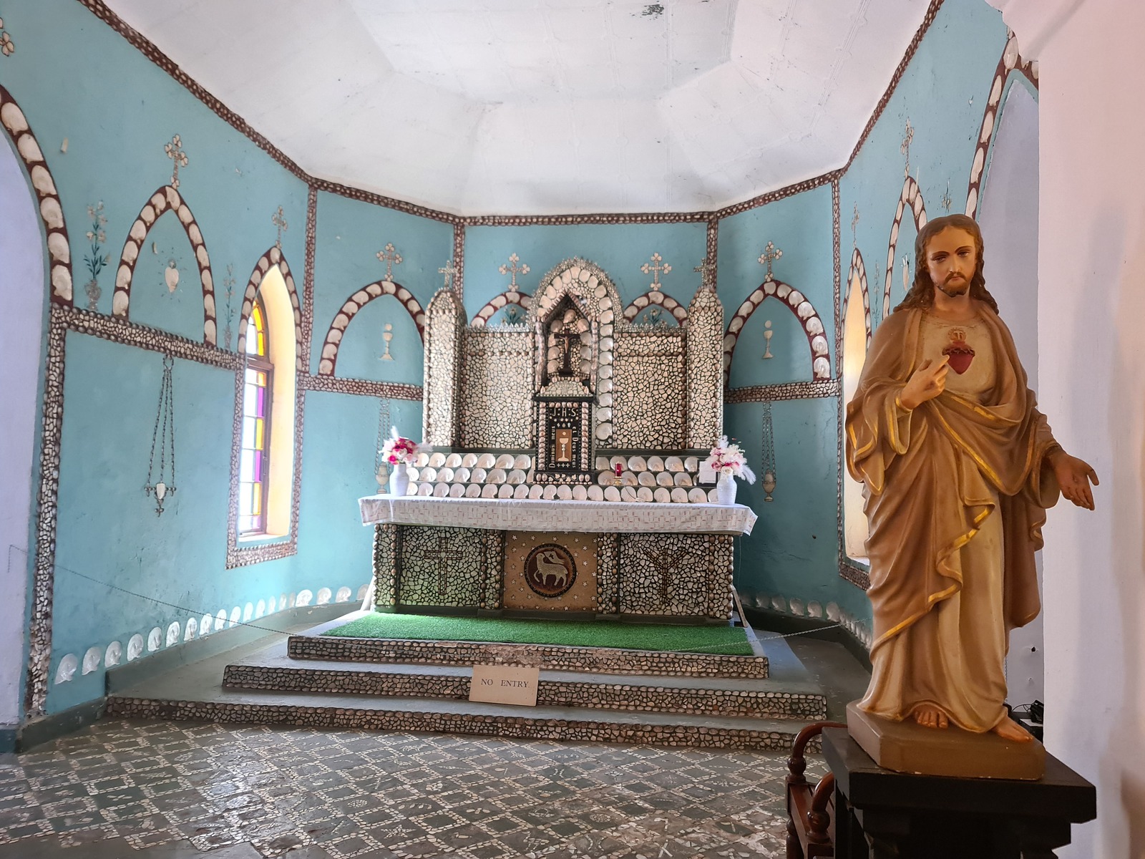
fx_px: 827
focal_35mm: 25
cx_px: 572
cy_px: 430
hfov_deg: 69.4
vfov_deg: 54.9
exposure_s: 1/100
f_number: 1.8
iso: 640
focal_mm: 7
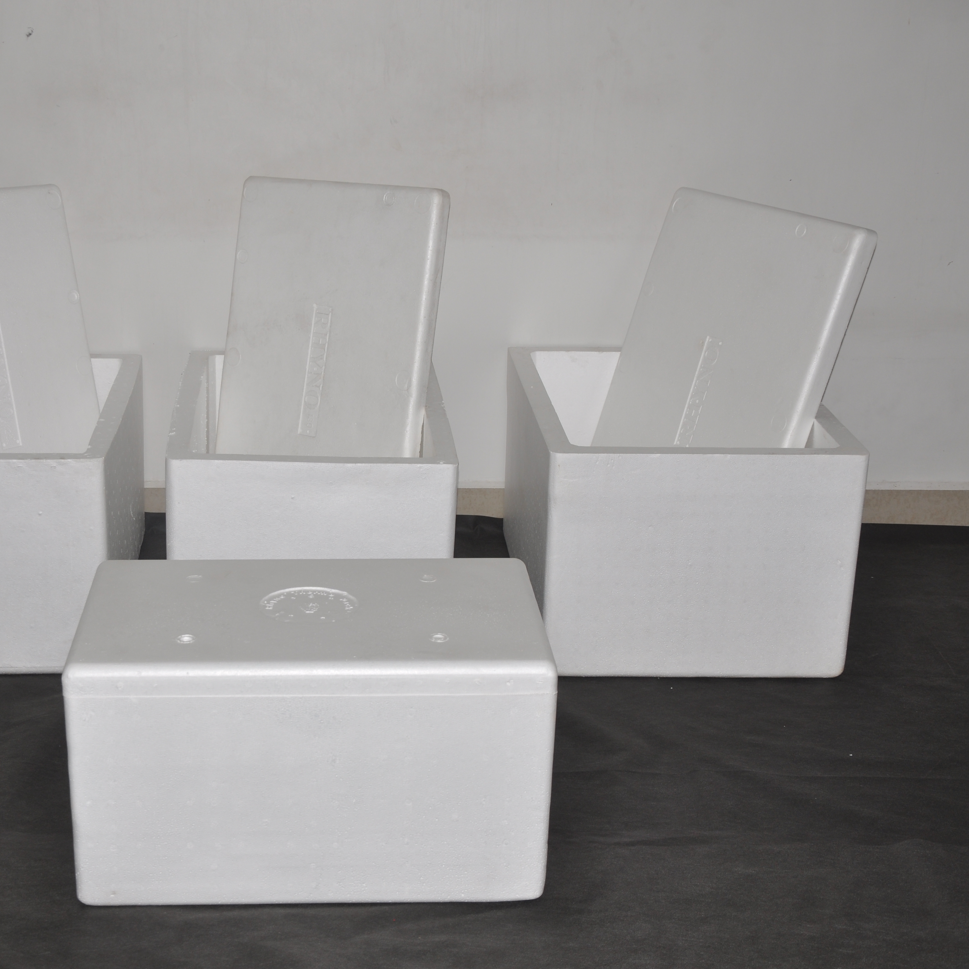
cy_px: 484
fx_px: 1837
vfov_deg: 29.6
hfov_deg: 29.5
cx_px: 388
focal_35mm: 58
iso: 200
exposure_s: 1/125
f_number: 5.6
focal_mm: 30
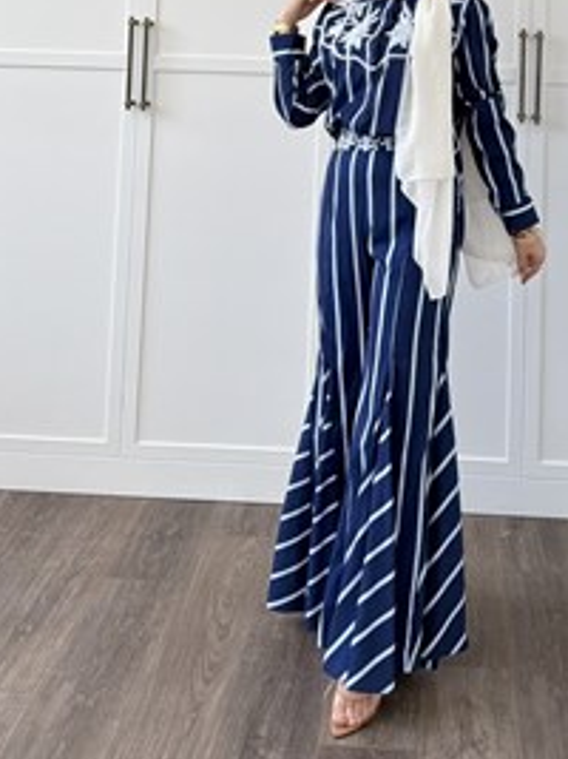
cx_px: 415
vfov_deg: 37.9
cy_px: 129
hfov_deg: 29.8
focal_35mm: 48
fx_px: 1051
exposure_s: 1/1046
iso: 250
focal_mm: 6.76
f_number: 1.78
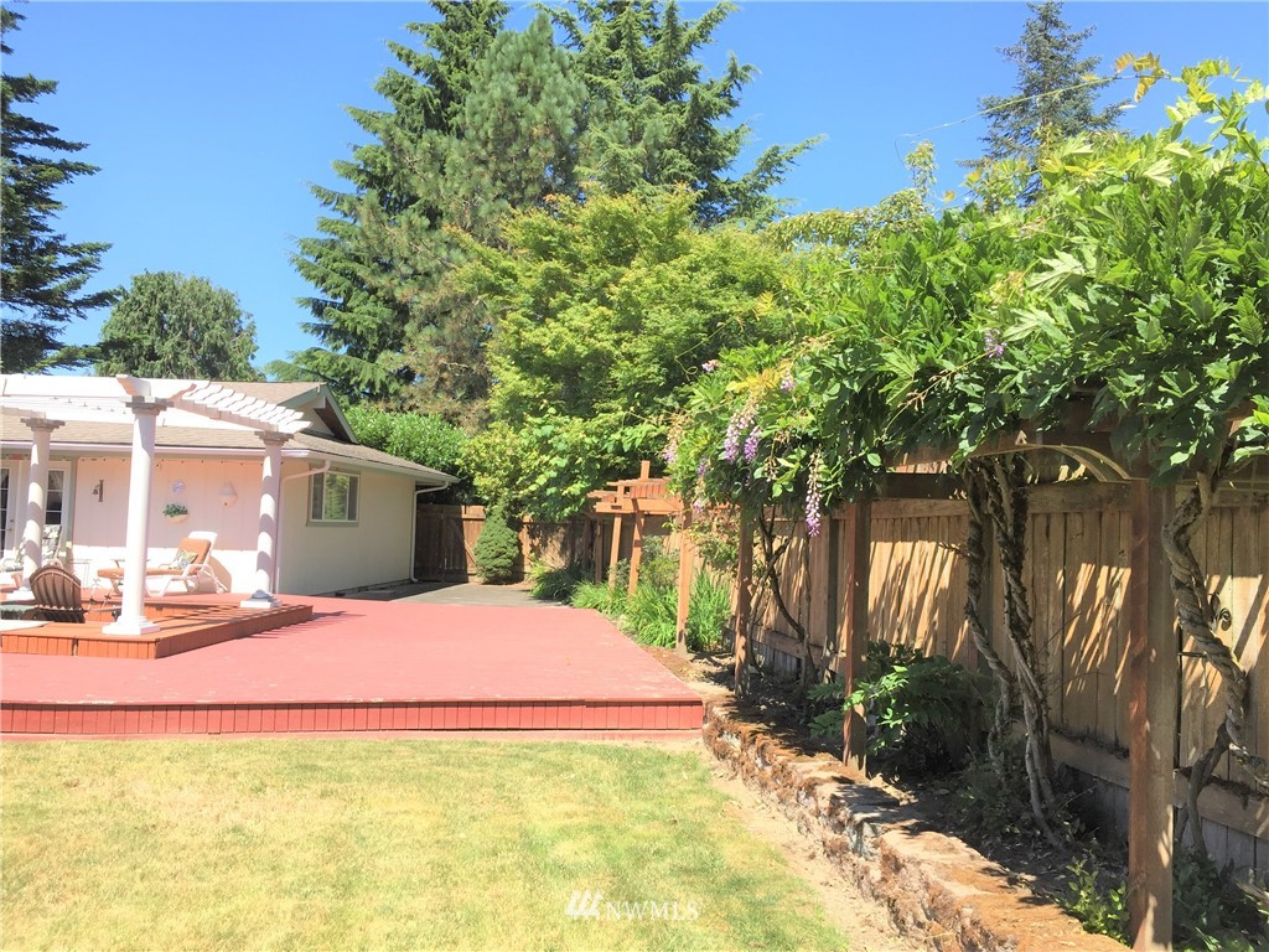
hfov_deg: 61.7
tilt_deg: +1.6
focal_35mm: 29
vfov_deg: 48.2
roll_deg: -1.0
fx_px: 1063
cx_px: 634
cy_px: 476
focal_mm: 4.15
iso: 32
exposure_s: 1/860
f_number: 2.2
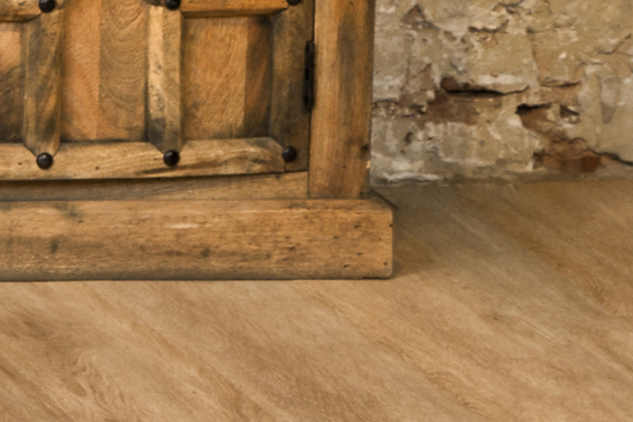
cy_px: 264
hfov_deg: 7.1
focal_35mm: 247
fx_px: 4344
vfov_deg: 5.6
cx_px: -1461
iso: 100
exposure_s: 10
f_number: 14
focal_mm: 36
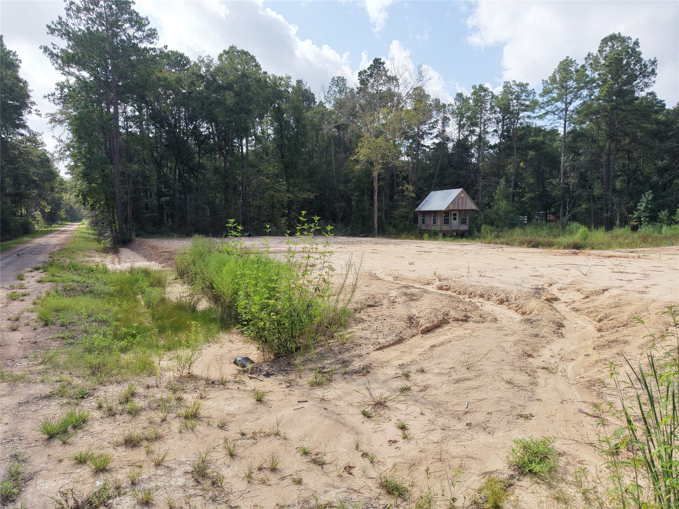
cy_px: 254
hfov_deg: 71.6
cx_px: 340
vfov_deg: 56.8
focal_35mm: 24
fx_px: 471
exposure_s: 1/3000
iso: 350
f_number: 1.8
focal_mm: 8.67
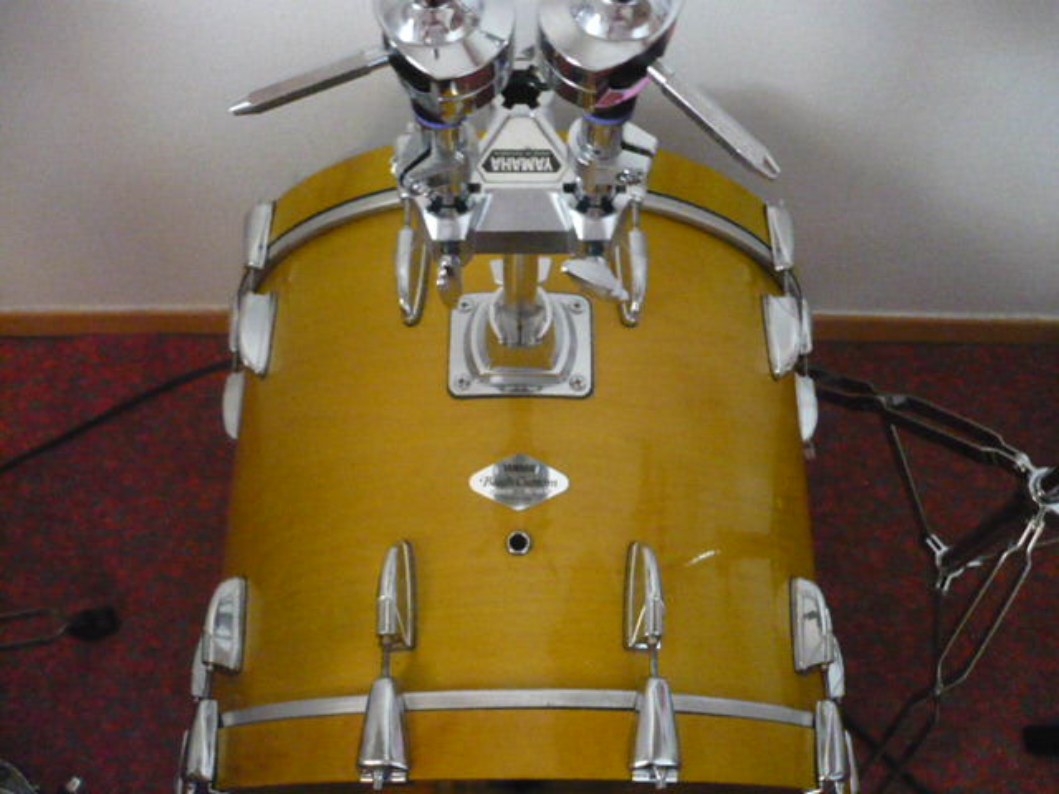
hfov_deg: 52.6
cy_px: 397
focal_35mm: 35
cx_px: 530
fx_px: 1071
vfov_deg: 40.7
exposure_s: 1/13
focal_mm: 5.8
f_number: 2.8
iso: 800
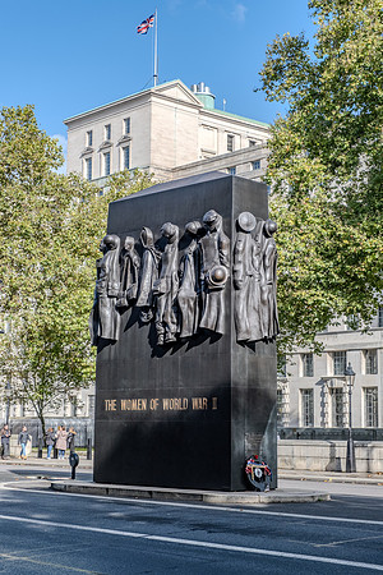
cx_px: 192
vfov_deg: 32.4
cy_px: 288
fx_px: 989
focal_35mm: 62
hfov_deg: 21.9
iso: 320
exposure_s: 1/750
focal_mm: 41.4
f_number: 5.6
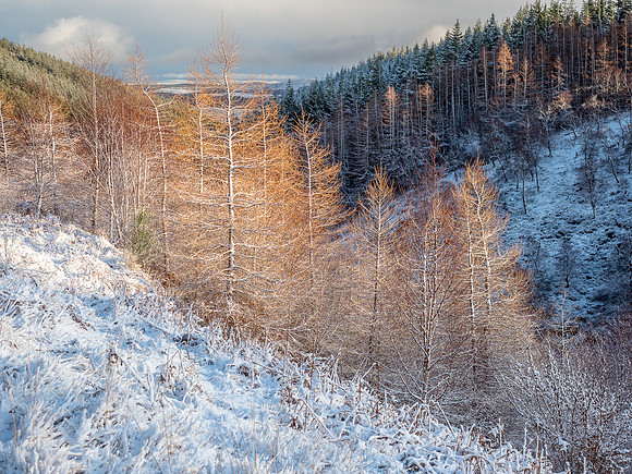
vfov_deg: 29.1
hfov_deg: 38.2
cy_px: 237
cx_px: 316
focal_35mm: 50
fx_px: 913
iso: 200
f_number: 4
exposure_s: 1/160
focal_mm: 25
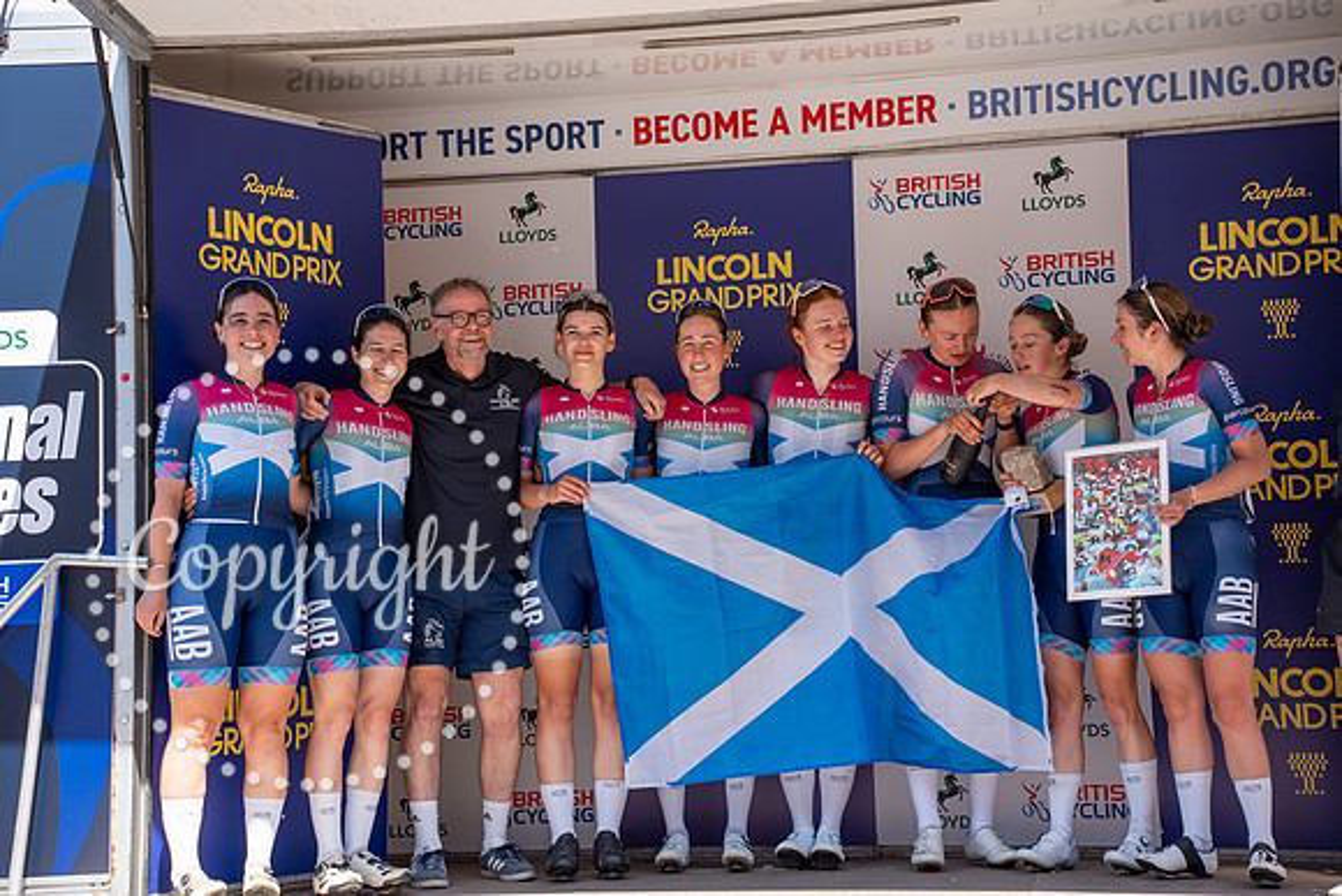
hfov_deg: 29.2
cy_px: 448
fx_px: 2573
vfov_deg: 19.7
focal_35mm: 69
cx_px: 671
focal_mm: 69
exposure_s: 1/800
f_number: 4
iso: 100
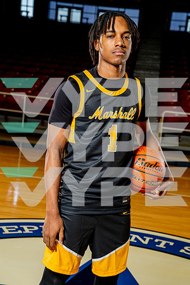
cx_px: 95
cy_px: 142
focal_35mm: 65
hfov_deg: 20.9
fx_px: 515
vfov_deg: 31.0
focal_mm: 65
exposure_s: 1/250
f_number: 5.6
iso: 640
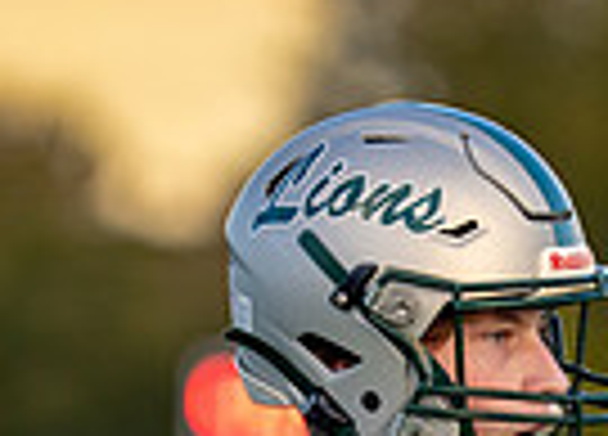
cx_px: 427
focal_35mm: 858
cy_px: 715
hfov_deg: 2.3
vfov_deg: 1.7
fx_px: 14845
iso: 250
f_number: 2.8
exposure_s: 1/1000
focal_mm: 176
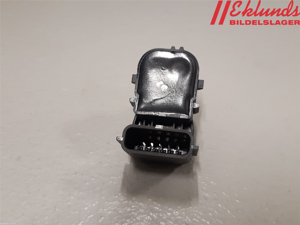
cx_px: 150
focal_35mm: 26
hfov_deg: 67.3
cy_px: 112
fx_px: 225
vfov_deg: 53.1
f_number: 1.7
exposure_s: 1/50
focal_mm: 3.93
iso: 160
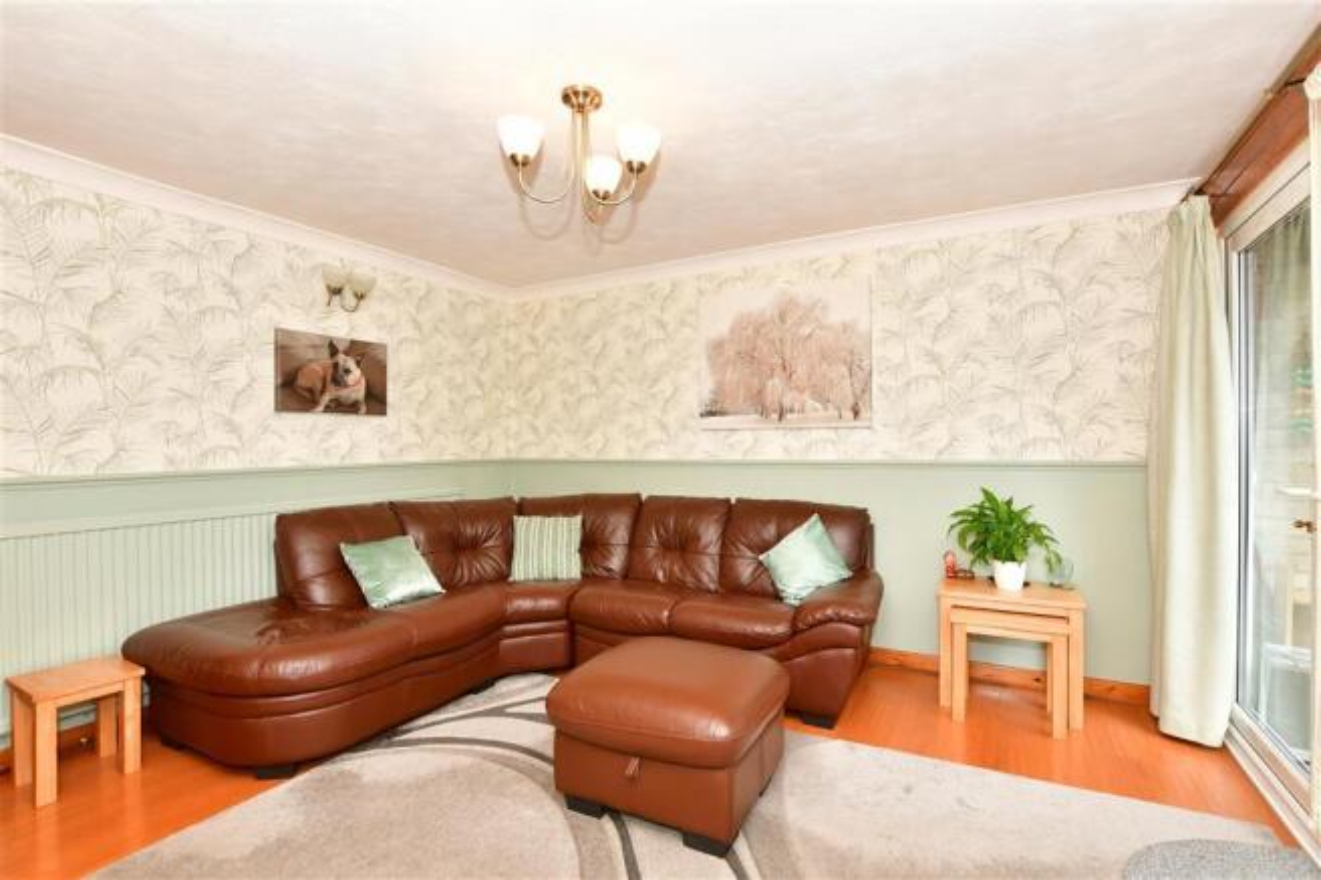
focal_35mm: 16
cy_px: 440
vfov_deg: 73.7
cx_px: 660
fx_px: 587
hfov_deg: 96.8
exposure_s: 1/60
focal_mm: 11
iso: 800
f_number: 7.1
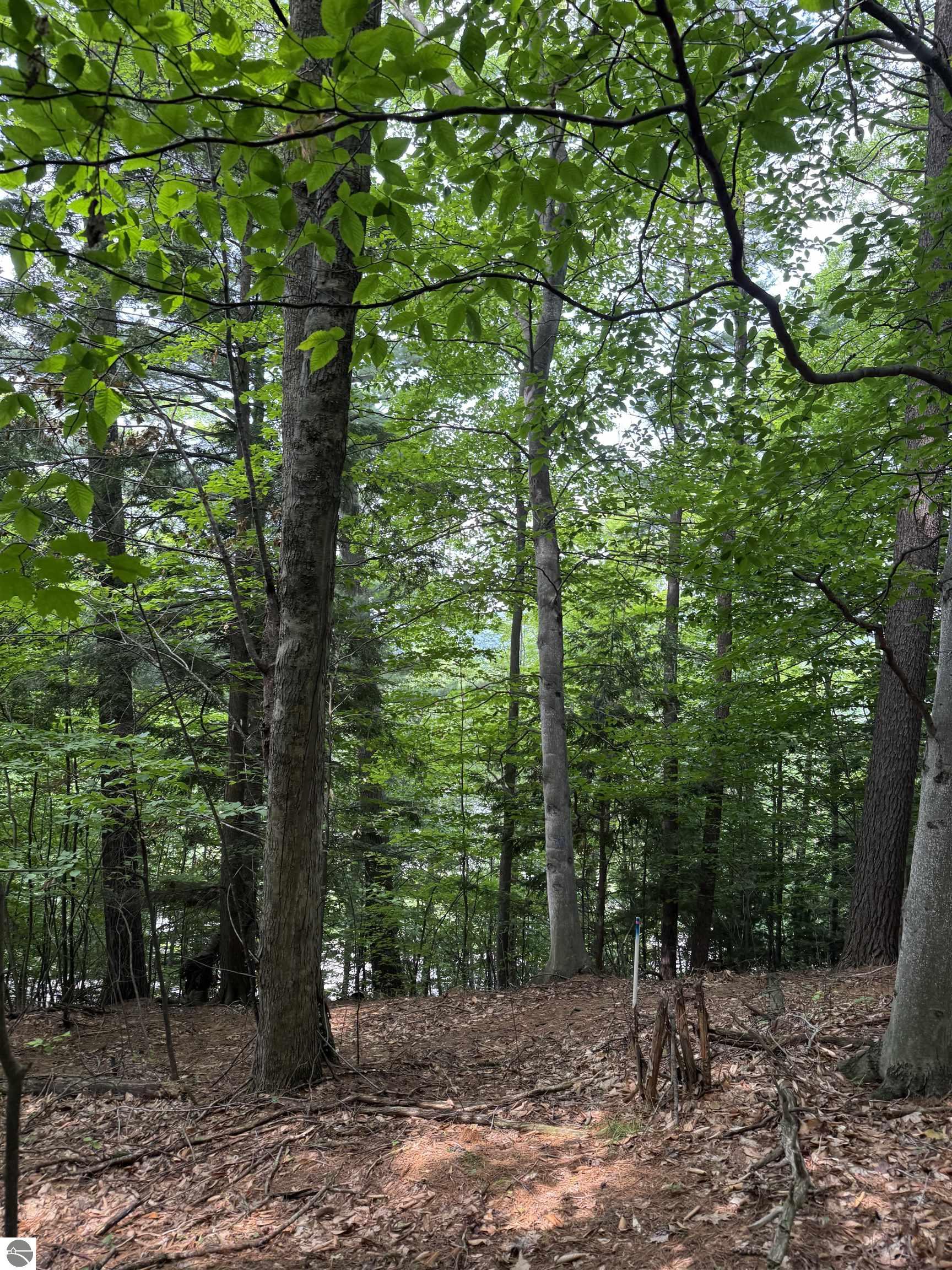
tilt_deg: -0.5
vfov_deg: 71.6
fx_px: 880
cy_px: 635
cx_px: 476
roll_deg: -4.9
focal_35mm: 24
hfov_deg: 56.8
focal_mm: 6.76
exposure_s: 1/121
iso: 100
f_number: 1.78
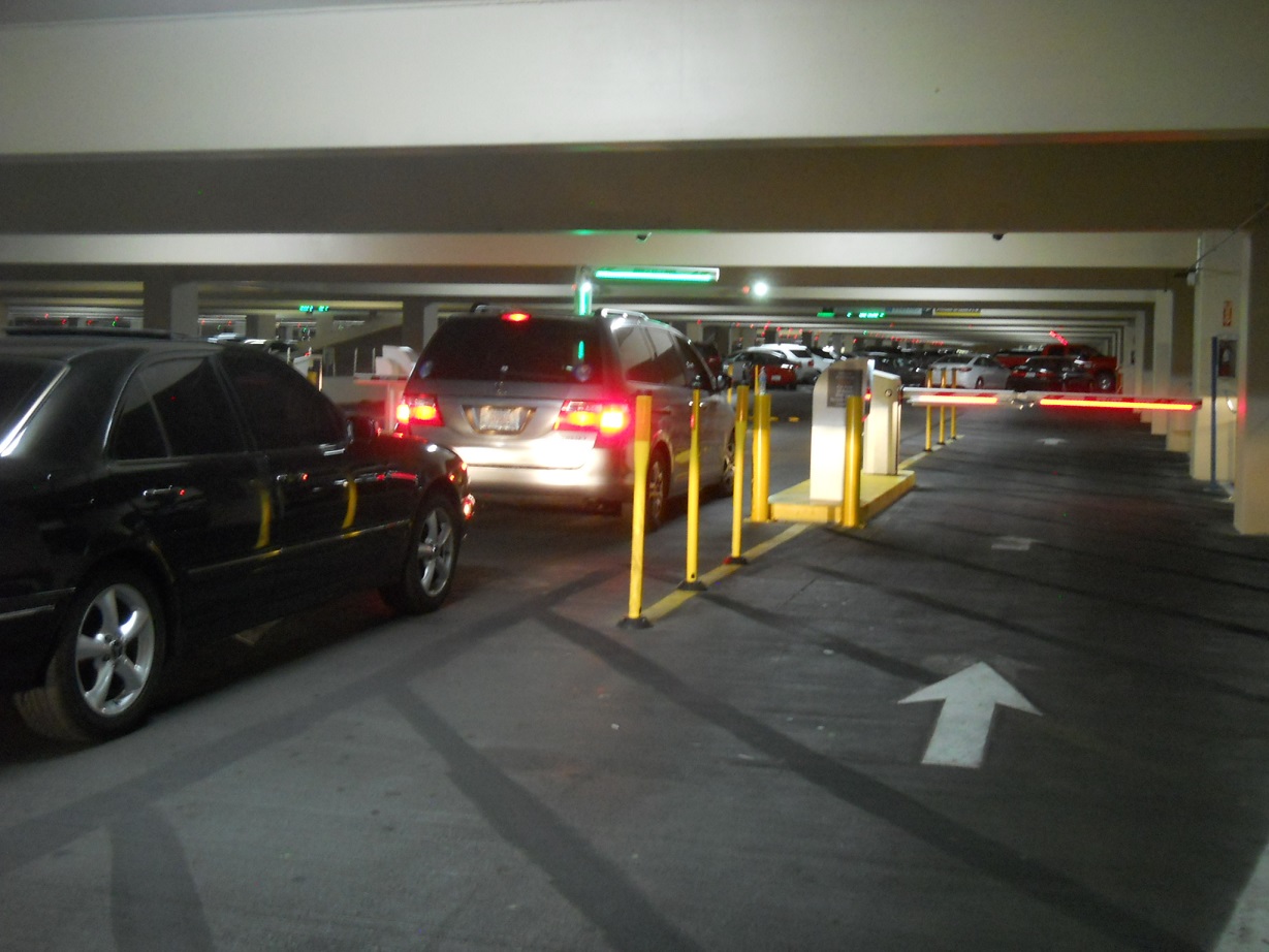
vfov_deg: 35.1
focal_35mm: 41
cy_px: 476
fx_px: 1503
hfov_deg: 45.8
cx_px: 634
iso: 400
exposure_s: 1/13
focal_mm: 6.72
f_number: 3.1
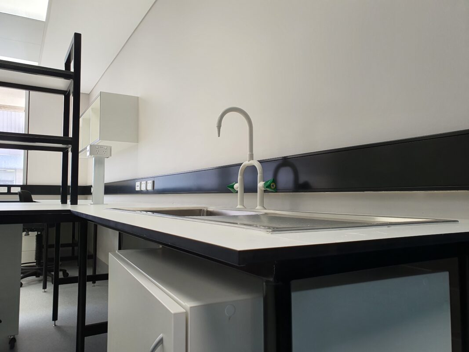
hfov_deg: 67.3
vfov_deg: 53.1
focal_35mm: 26
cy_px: 176
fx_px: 352
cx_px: 234
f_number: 2.4
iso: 64
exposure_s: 1/100
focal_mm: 4.3
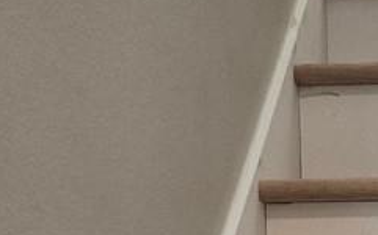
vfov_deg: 8.0
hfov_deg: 12.4
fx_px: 1667
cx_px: 535
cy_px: 316
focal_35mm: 162
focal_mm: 5.4
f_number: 1.8
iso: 250
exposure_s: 1/120
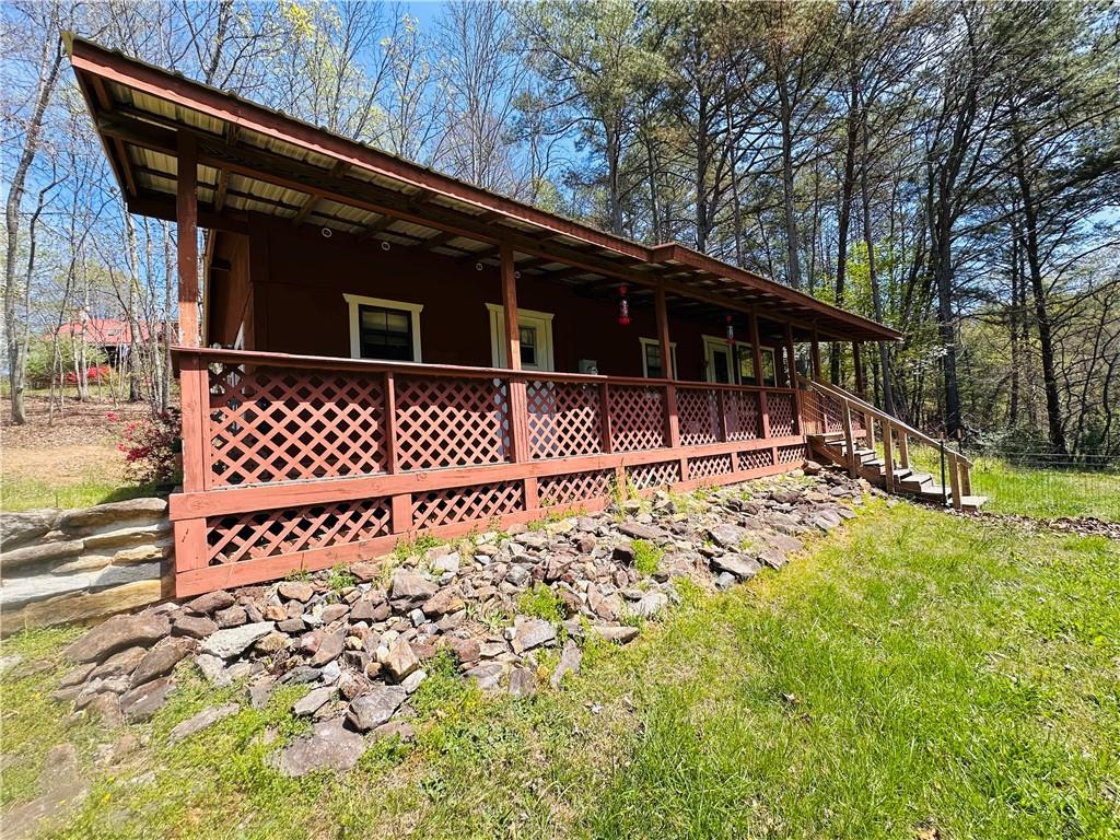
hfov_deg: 102.1
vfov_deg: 85.7
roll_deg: +3.7
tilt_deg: +3.4
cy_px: 420
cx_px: 560
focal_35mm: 14
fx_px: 453
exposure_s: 1/711
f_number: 2.2
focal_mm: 2.22
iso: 40
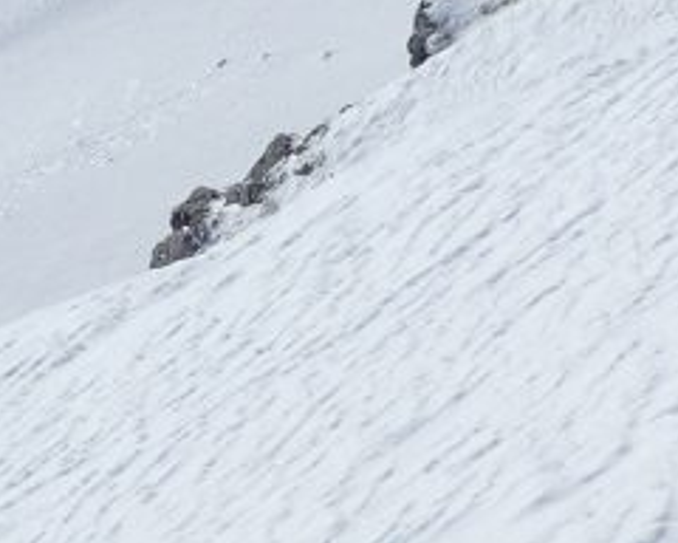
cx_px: -356
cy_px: 191
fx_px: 2127
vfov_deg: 14.5
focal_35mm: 106
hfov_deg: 16.4
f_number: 8
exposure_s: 1/1000
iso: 160
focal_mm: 4.5
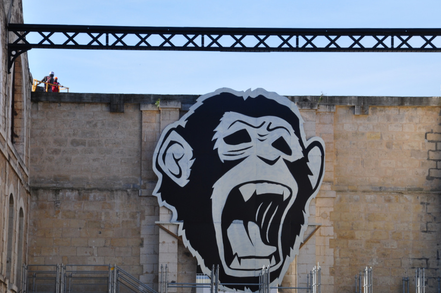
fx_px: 1830
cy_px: 155
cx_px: 250
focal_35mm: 150
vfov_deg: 9.1
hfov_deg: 13.7
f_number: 10
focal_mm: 85
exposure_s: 1/250
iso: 200
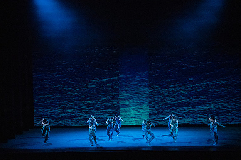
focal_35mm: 104
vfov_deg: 13.2
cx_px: 120
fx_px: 696
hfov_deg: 19.6
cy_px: 80
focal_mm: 104
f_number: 5.6
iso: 16000
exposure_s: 1/400
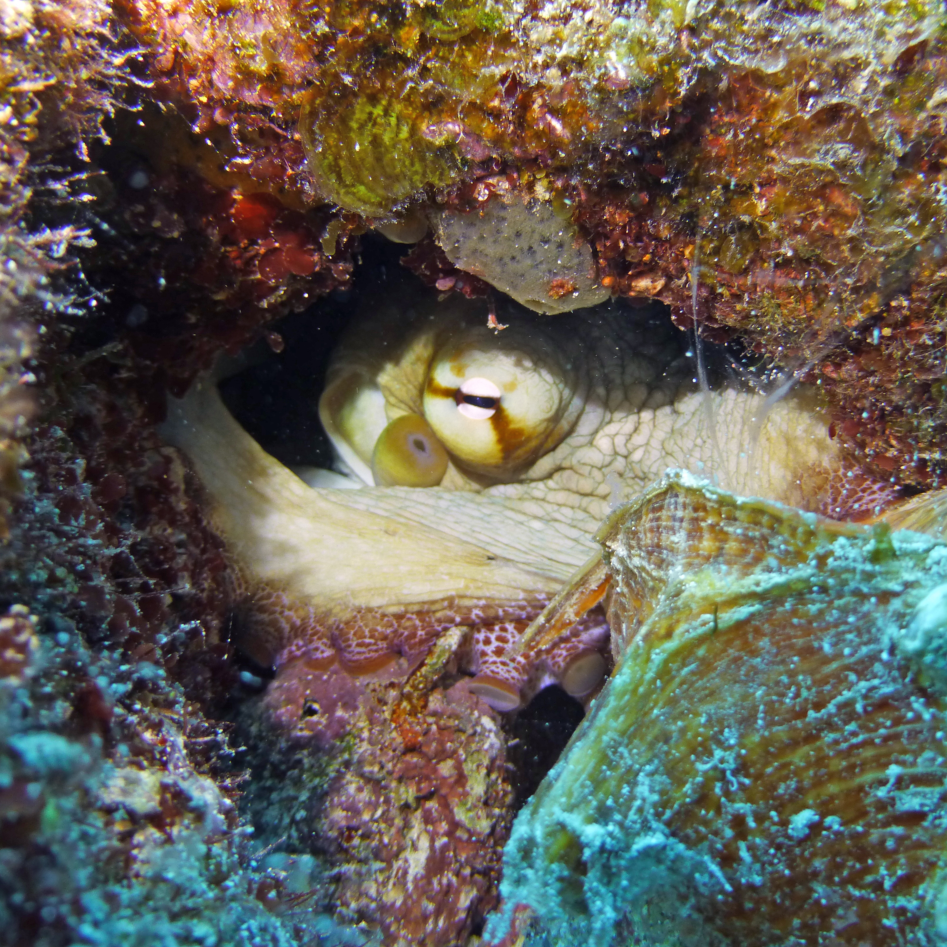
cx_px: 554
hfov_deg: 50.9
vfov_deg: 51.1
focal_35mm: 32
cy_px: 475
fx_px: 990
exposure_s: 1/60
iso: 100
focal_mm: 4.8
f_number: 3.4
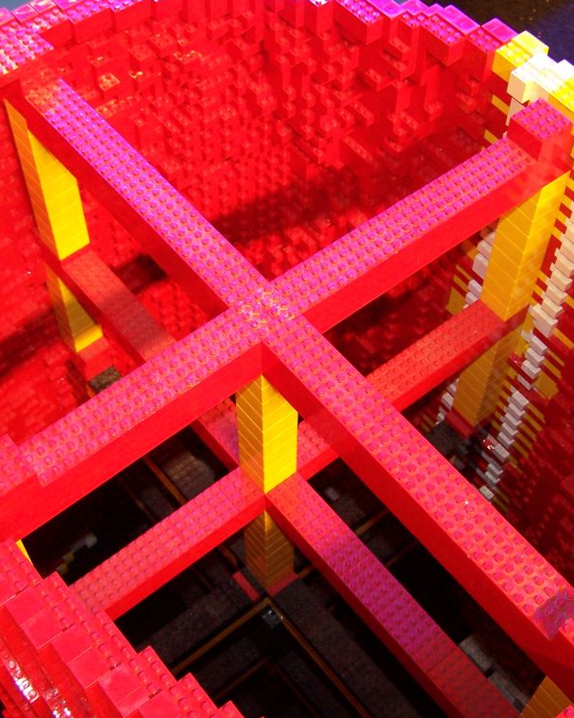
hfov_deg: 30.2
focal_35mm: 50
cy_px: 361
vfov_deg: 37.3
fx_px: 1062
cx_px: 312
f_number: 2.8
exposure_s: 1/2
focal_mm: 6.3
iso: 140
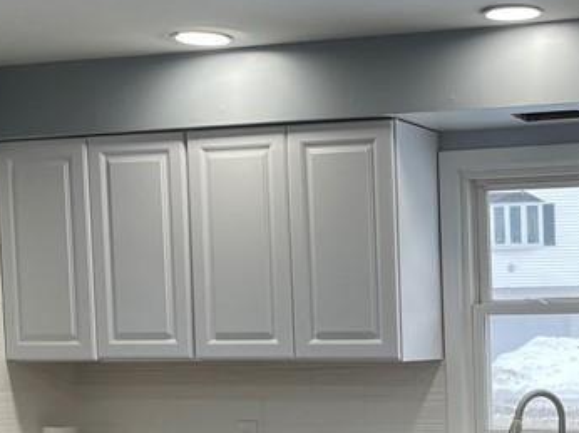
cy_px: 420
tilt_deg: -5.2
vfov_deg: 18.7
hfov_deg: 23.7
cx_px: 644
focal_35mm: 77
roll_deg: +0.9
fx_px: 1287
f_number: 1.6
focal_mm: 5.1
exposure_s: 1/120
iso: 64
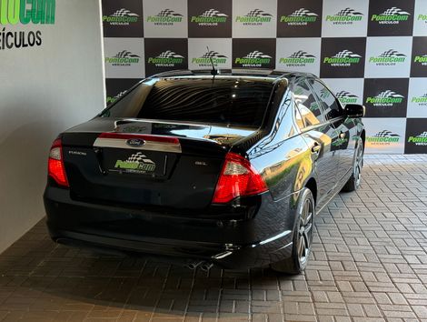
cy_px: 161
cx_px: 214
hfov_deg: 39.6
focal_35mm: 48
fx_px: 593
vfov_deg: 30.3
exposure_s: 1/81
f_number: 1.78
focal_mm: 6.76
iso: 100
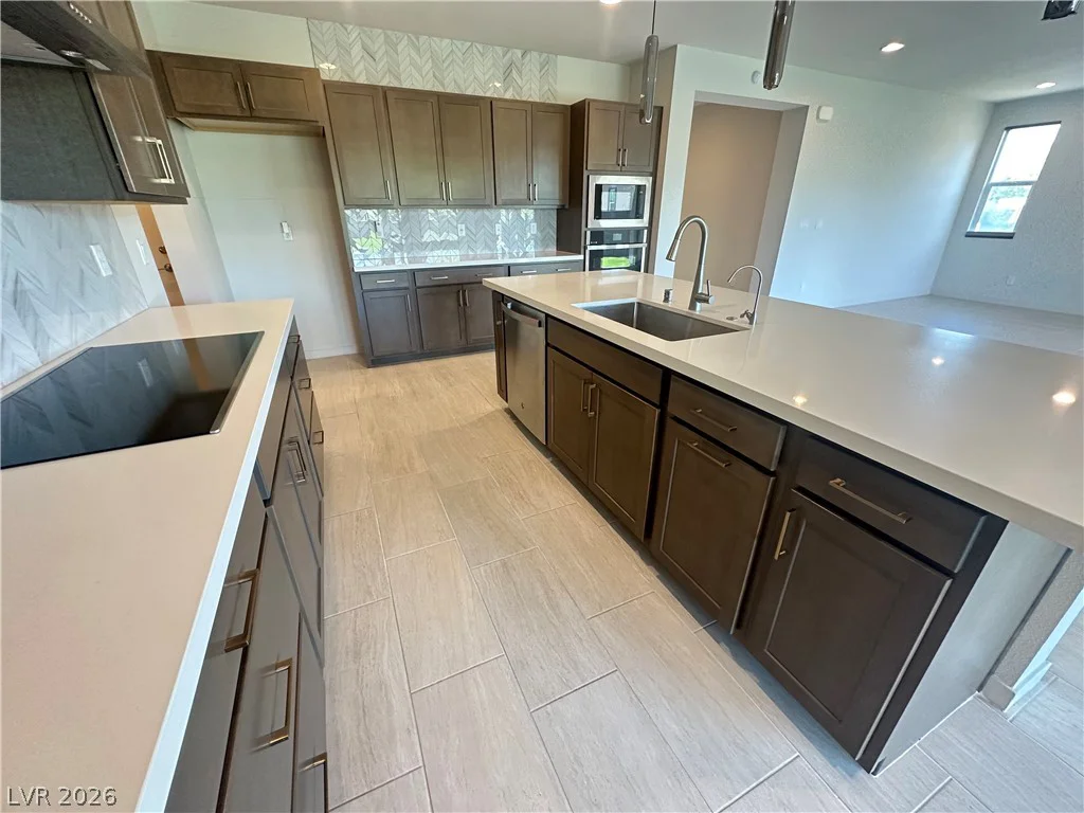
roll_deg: +0.8
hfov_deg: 102.1
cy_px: 406
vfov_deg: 85.7
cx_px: 542
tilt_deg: -24.2
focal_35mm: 14
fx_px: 438
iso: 320
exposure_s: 1/60
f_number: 2.2
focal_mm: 2.22
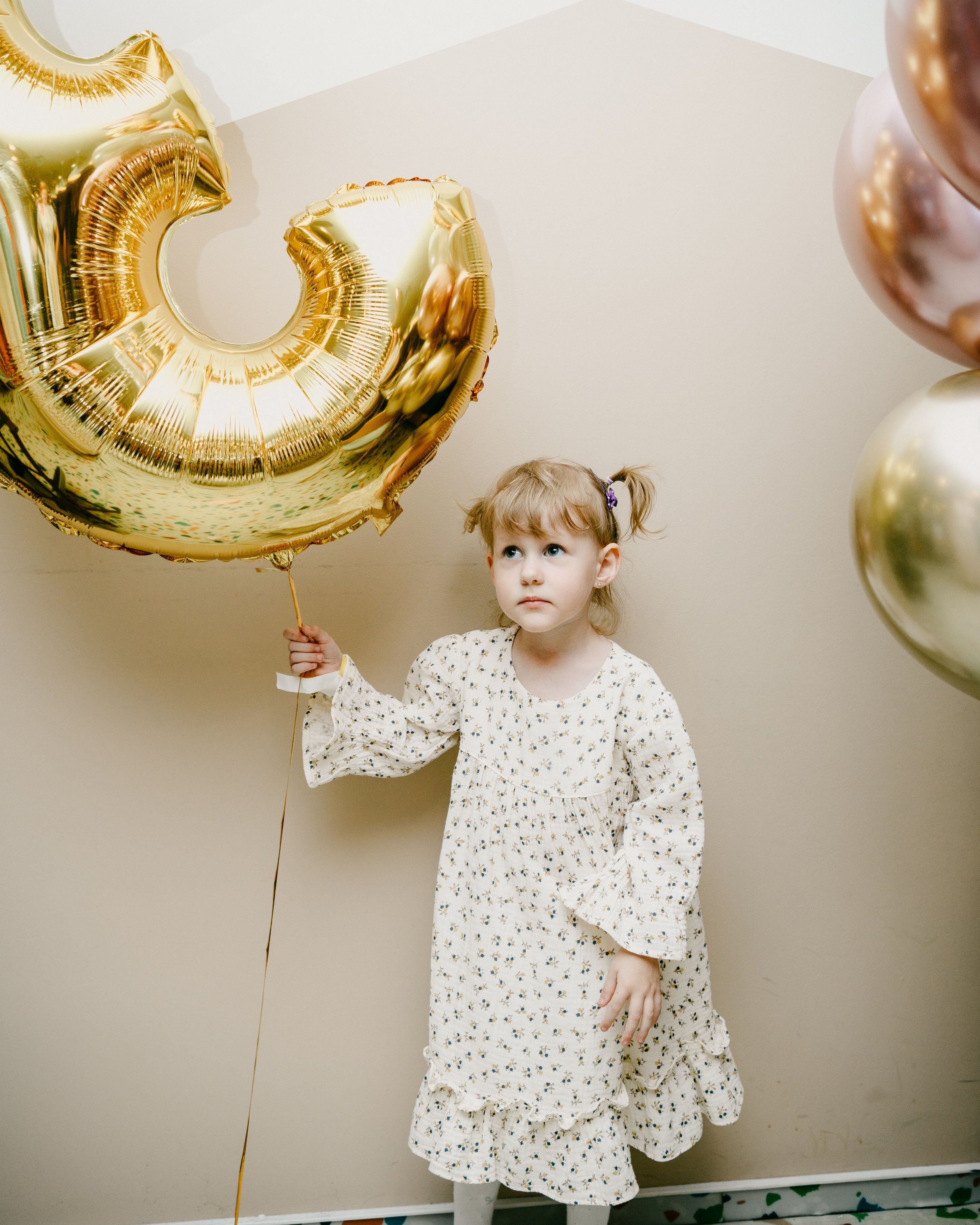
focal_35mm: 39
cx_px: 494
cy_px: 558
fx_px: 1414
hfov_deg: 38.2
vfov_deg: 46.8
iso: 125
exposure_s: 1/160
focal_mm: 34
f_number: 3.5
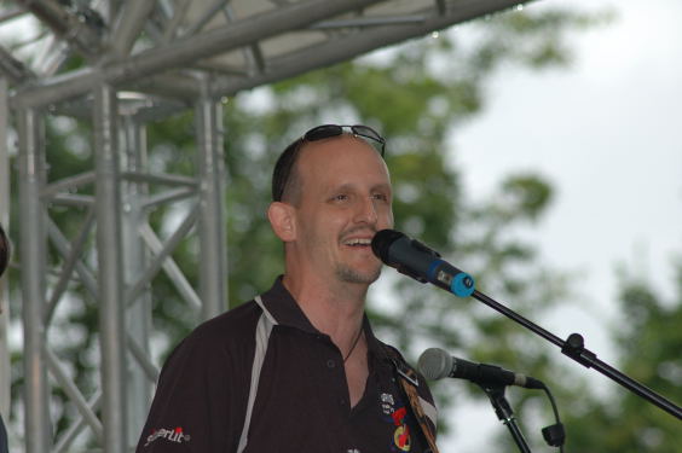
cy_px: 226
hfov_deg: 7.2
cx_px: 341
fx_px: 5394
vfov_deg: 4.8
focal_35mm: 285
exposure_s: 1/125
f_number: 5.6
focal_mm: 190
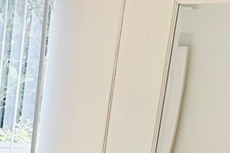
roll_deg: -2.0
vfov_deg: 8.6
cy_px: 346
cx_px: -265
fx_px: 939
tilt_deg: -15.5
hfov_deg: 12.0
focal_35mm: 147
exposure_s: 1/380
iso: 80
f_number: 1.78
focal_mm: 6.86
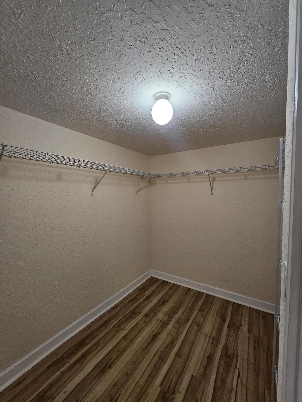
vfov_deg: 106.2
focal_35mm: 13
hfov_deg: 89.9
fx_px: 151
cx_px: 151
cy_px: 201
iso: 160
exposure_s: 1/60
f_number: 2.2
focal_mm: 2.2
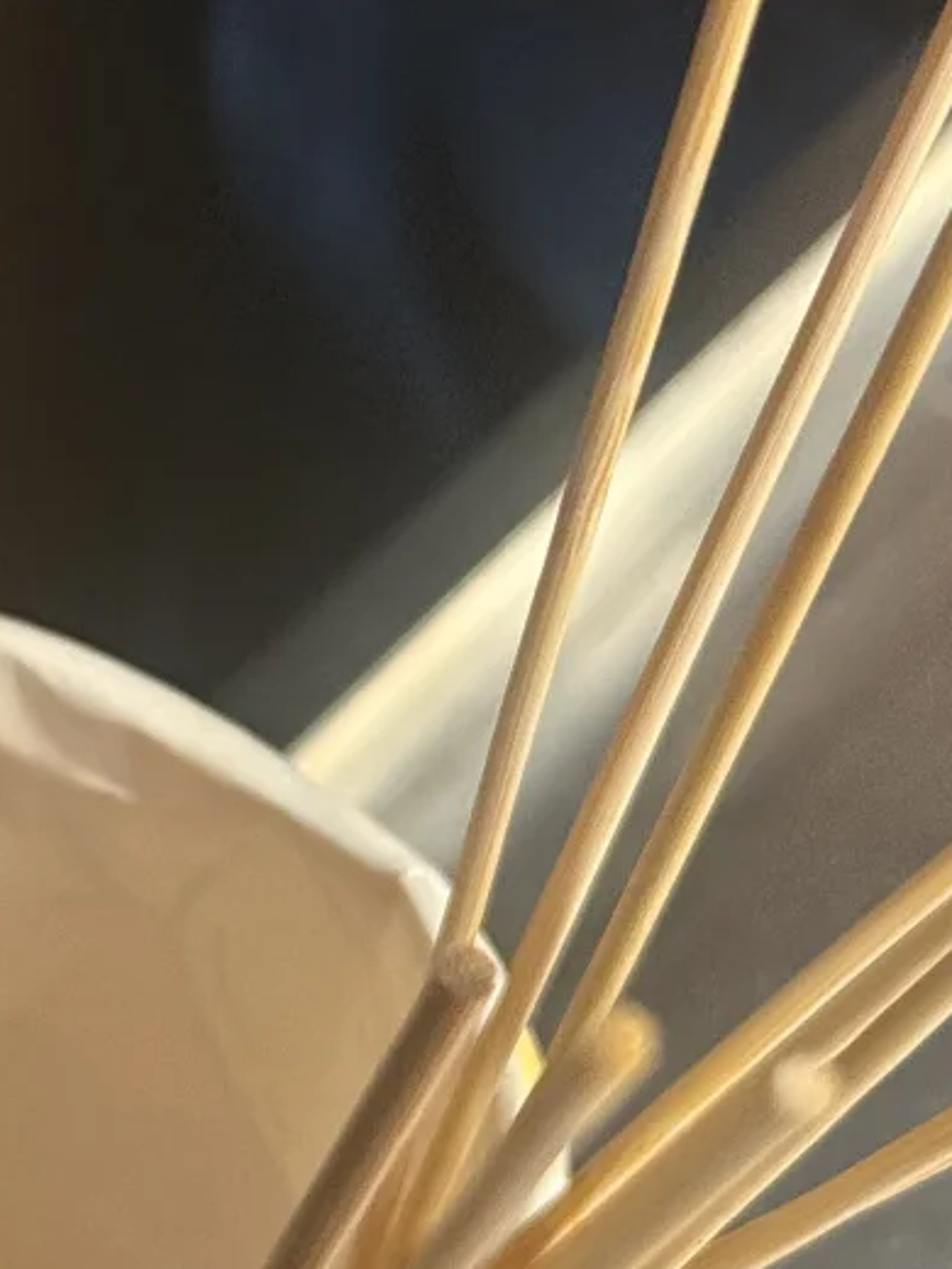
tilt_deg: -46.7
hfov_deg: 11.0
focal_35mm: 133
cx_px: -139
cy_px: 595
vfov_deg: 14.8
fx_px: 4877
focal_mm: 6.76
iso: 400
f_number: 1.78
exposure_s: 1/40
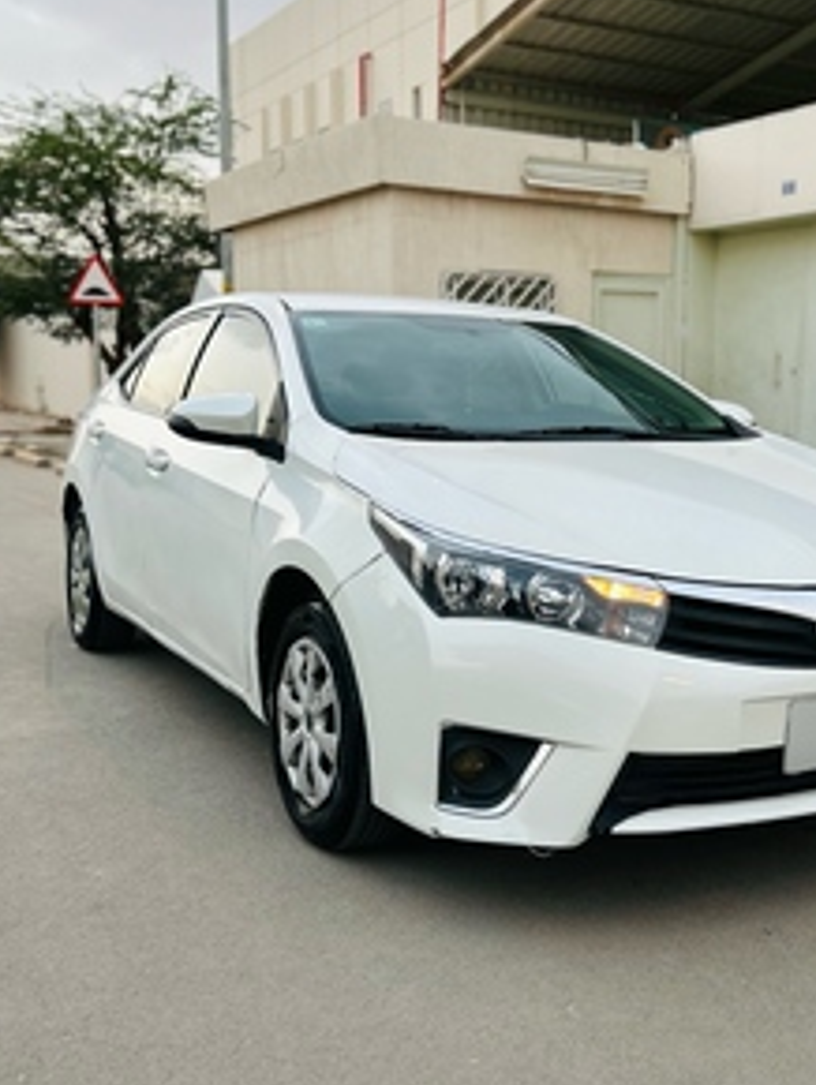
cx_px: 526
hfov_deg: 34.9
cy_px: 526
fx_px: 1287
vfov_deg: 45.7
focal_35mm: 41
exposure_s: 1/105
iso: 125
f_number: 1.5
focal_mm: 5.7
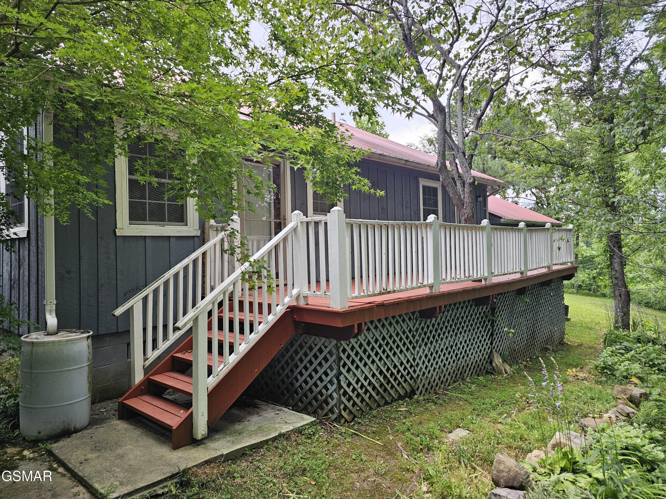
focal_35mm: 23
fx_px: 443
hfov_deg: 73.9
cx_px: 333
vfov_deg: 58.9
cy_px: 250
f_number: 1.7
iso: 50
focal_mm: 6.3
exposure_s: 1/120
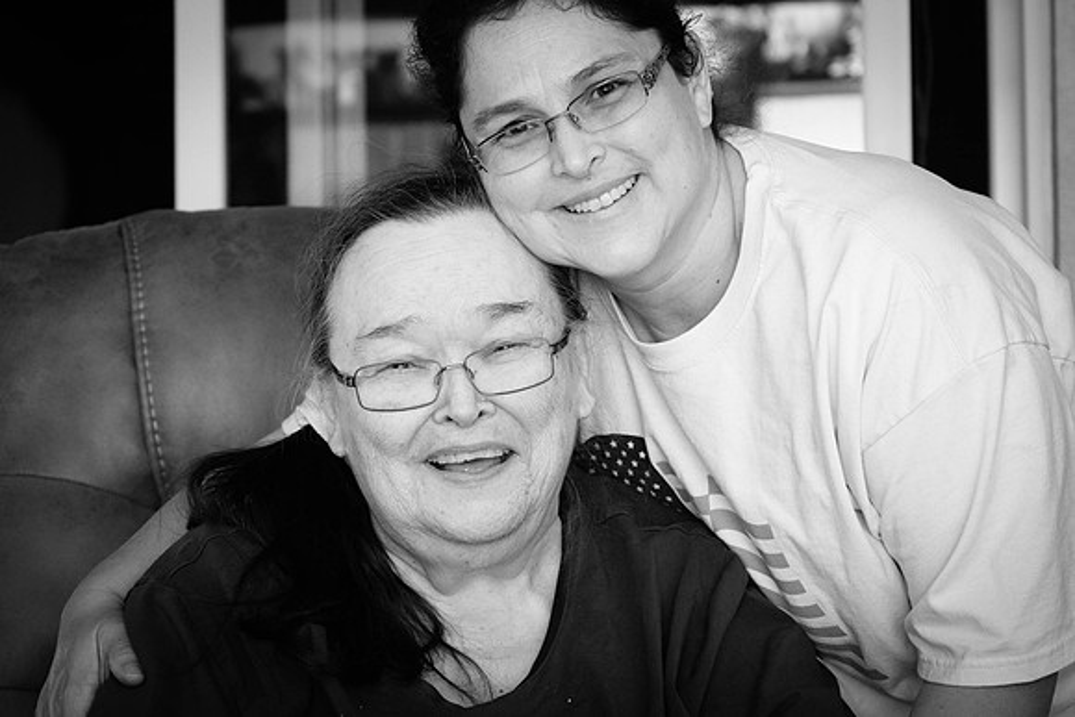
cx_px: 538
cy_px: 358
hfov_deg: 23.1
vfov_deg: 15.5
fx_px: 2628
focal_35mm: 88
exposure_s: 1/80
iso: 3200
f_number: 4.5
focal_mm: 58.6
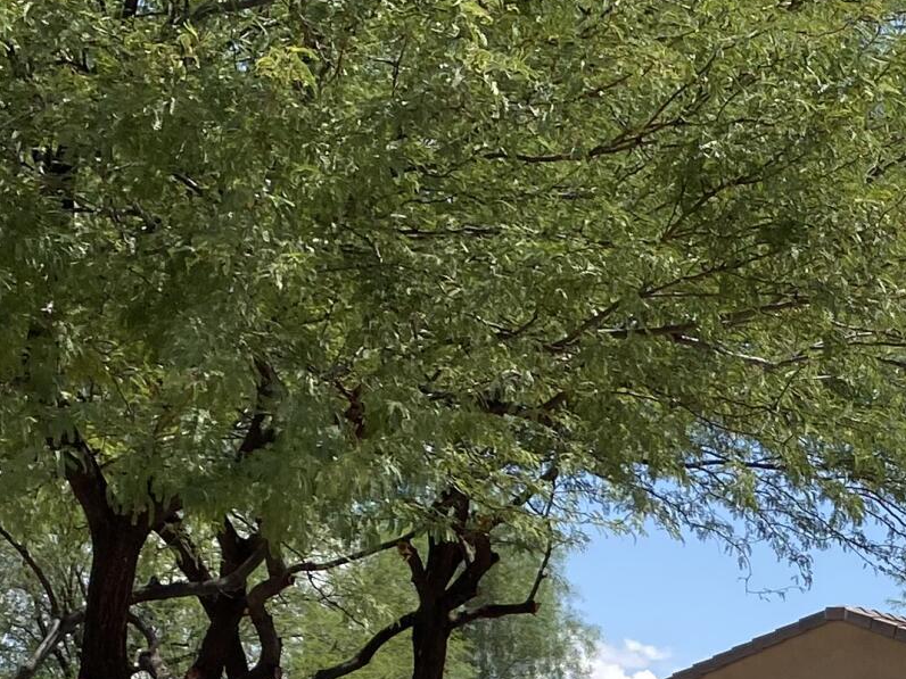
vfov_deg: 14.2
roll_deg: -1.4
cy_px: 991
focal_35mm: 98
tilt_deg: -0.4
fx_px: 2565
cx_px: 1268
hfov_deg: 18.3
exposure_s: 1/3610
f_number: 1.8
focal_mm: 4.25
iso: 32
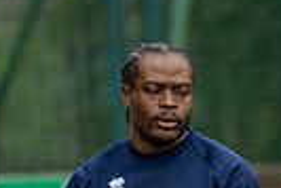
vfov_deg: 2.0
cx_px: 471
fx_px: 5368
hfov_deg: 3.0
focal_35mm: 687
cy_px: 378
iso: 200
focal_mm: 135
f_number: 1.8
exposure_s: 1/3200
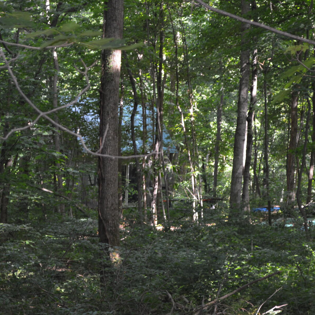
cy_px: 184
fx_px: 1369
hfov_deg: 13.1
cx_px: 114
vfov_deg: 13.1
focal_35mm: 133
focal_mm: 42
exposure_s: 1/60
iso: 640
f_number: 5.3
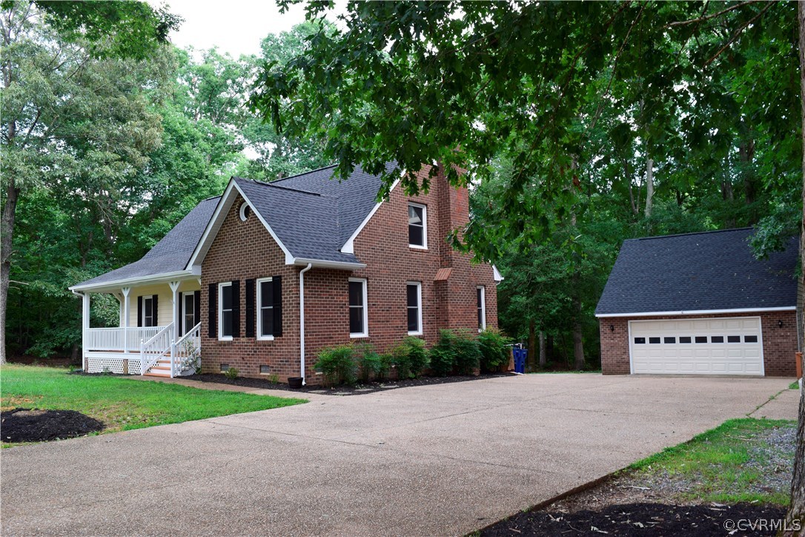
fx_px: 604
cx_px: 402
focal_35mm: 27
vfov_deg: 47.9
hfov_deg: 67.4
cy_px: 268
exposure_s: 1/80
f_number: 8
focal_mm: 18
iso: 400
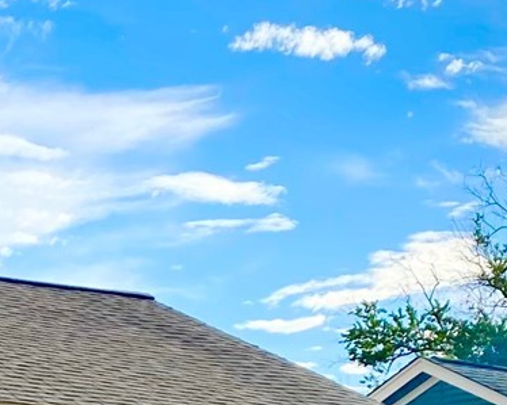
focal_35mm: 139
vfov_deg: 10.7
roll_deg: -1.0
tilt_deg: +2.0
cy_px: 588
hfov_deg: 13.5
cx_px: -96
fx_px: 2085
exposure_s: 1/3205
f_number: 1.8
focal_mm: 4.25
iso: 32
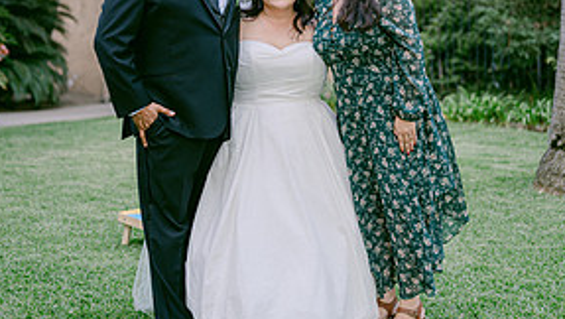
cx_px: 284
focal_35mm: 82
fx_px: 1230
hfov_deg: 25.9
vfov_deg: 14.7
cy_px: 61
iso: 100
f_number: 2
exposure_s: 1/400
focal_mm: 50
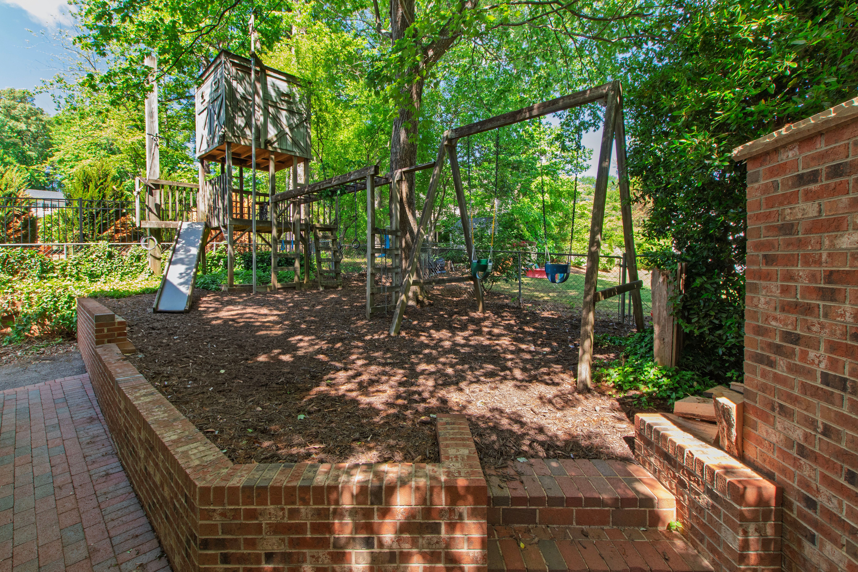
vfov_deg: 77.3
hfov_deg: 100.4
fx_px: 357
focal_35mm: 15
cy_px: 286
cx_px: 429
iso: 320
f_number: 8
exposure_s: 1/50
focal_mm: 10
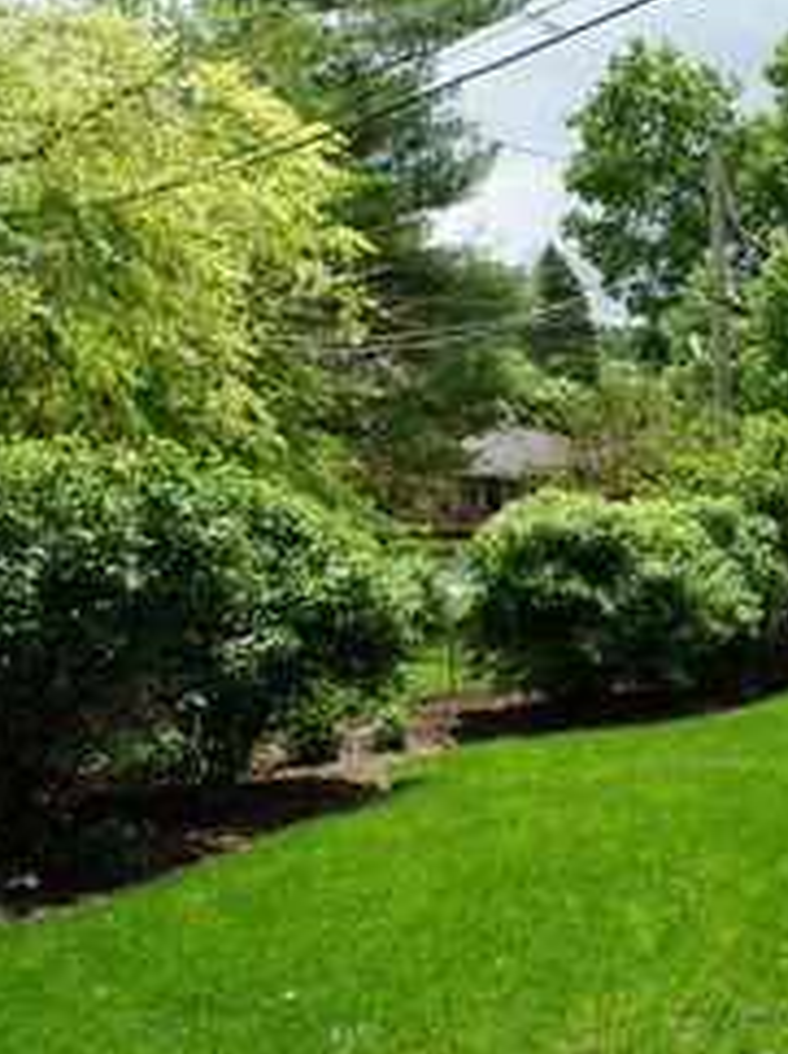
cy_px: 597
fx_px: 1855
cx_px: 670
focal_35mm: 61
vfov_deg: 31.7
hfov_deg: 23.5
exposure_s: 1/80
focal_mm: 16
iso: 200
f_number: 11
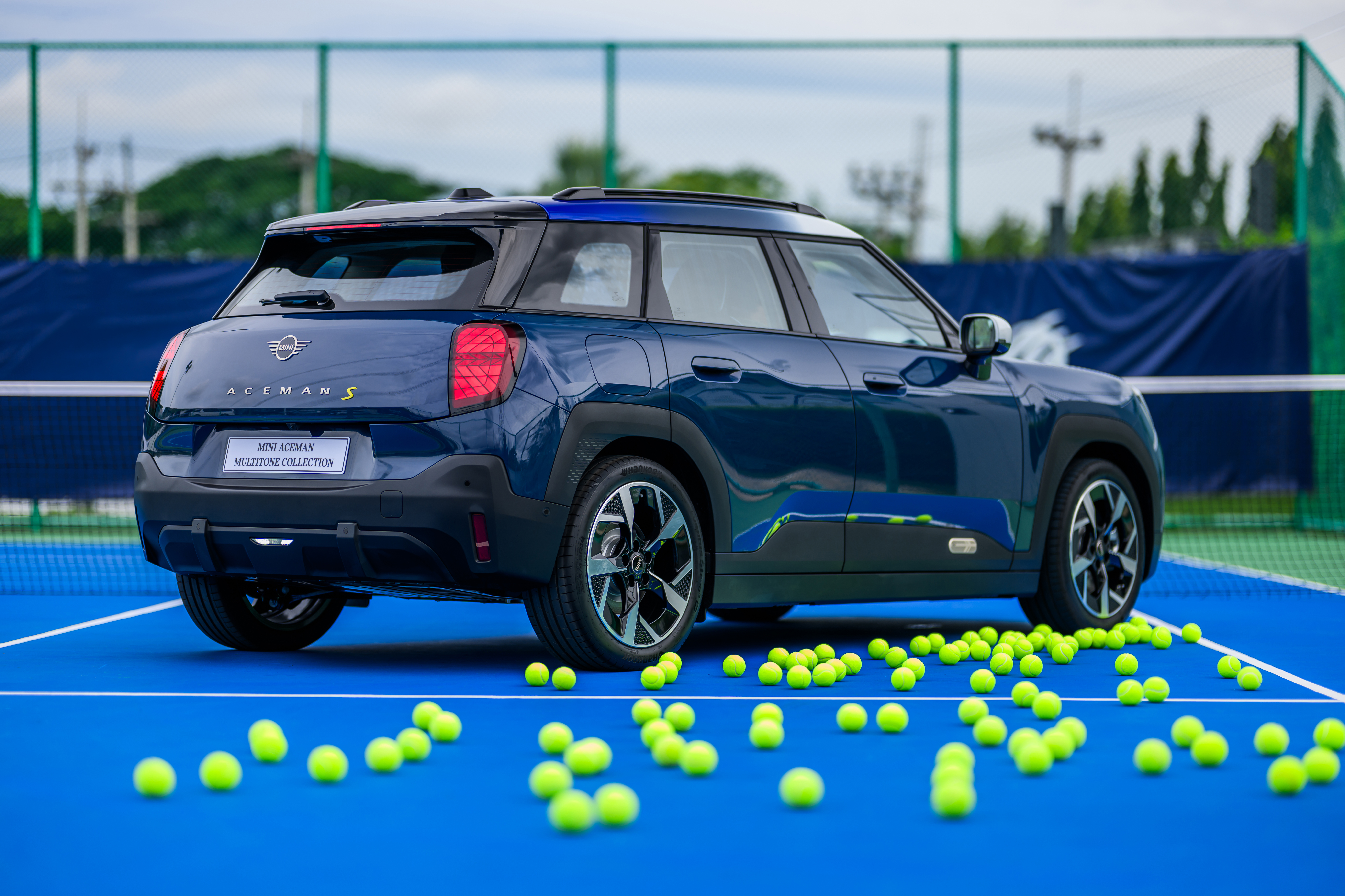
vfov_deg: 16.1
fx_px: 3175
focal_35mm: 85
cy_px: 448
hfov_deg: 23.9
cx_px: 672
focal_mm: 85
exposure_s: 1/1000
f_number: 1.2
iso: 32
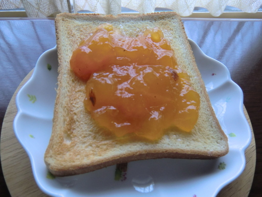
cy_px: 98
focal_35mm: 24
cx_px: 131
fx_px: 182
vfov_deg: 56.8
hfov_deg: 71.6
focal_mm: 4.3
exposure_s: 1/60
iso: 200
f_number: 3.2
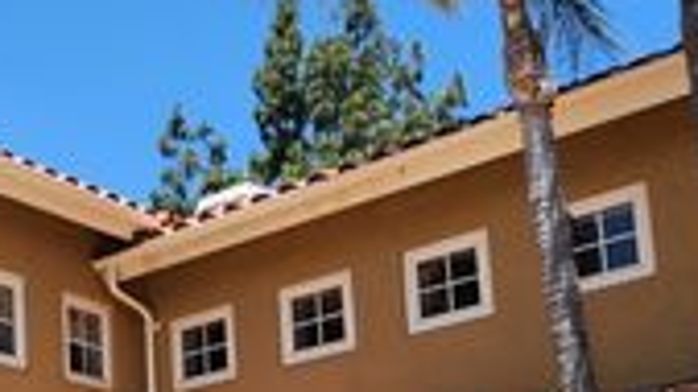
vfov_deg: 15.6
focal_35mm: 74
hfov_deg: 26.9
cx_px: -12
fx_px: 1369
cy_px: 497
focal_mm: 5.4
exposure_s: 1/1047
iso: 20
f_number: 1.8
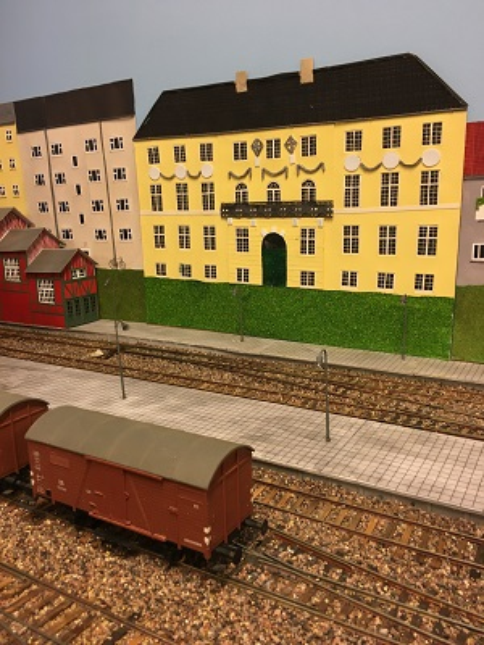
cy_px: 322
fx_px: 541
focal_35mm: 29
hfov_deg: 48.2
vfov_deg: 61.7
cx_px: 242
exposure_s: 1/33
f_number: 2.2
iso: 80
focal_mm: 4.15
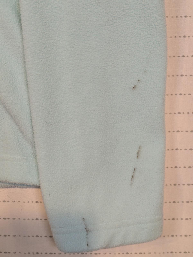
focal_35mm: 51
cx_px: 96
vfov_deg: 37.5
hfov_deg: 28.6
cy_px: 128
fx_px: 379
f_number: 1.89
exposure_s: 1/120
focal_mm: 5.43
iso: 194
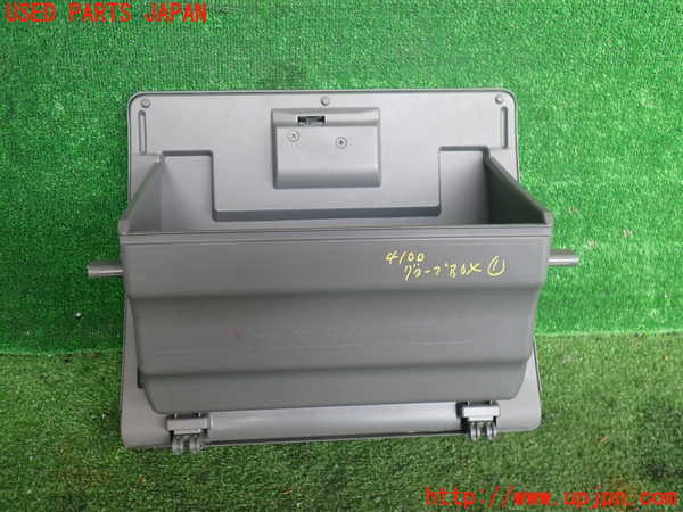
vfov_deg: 46.8
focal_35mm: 30
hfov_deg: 60.0
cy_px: 256
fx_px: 592
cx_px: 342
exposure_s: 1/125
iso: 200
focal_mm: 5.4
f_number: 2.3
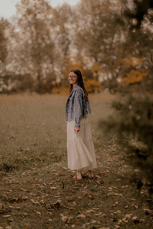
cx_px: 76
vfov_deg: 23.9
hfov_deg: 16.1
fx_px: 542
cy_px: 114
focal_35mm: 85
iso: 200
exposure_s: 1/2000
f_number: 1.4
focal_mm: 85
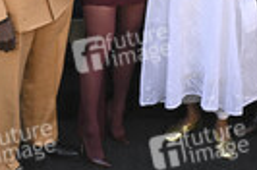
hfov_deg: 17.2
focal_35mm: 119
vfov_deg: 11.0
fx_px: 848
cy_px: -95
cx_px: 148
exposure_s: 1/320
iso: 800
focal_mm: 35
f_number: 7.1
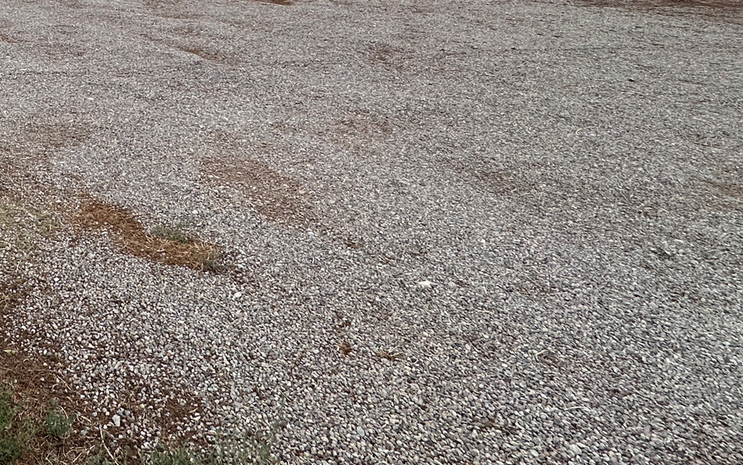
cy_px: -79
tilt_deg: -3.3
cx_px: -24
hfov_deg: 46.1
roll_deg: +0.8
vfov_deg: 31.7
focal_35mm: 34
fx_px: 689
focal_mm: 2.22
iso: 50
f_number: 2.2
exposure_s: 1/2353
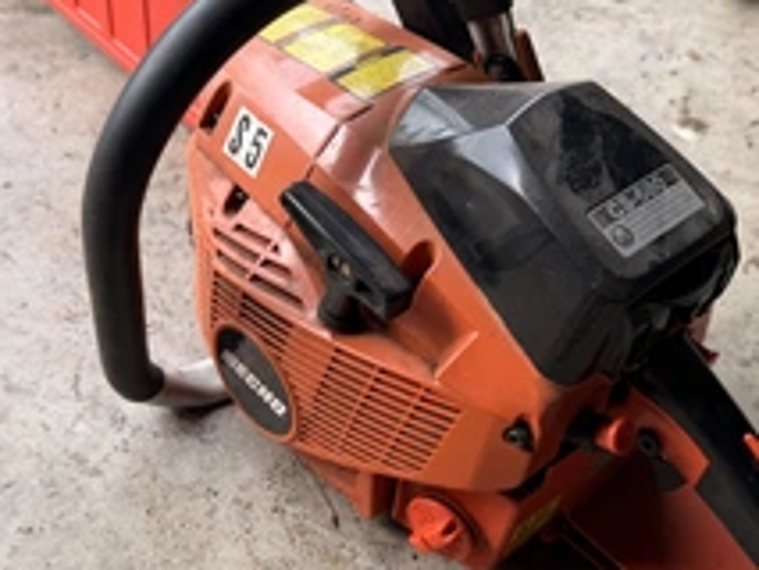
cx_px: 388
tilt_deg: -45.3
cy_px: 331
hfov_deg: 42.1
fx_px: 987
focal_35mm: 45
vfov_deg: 32.2
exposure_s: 1/184
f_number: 1.78
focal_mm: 6.76
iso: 64
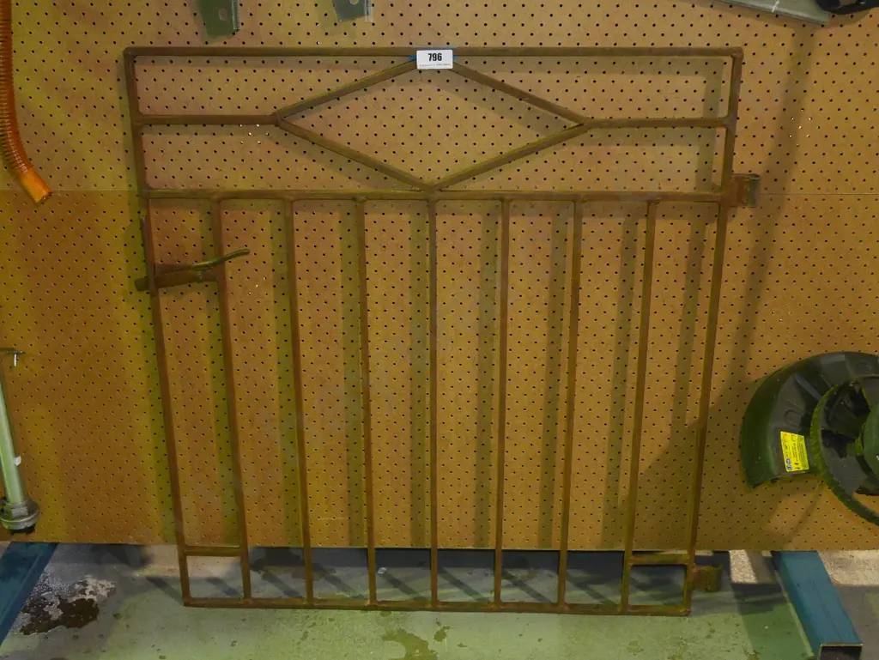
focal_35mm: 44
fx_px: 1118
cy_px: 330
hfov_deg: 42.9
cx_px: 440
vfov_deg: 32.9
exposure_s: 1/50
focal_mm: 22
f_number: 4.9
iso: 3200
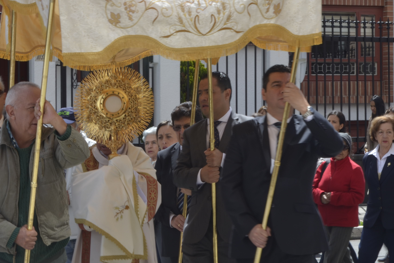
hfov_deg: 17.1
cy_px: 138
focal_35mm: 120
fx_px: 1310
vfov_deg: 11.4
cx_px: 152
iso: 100
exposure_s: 1/30
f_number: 22
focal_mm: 55
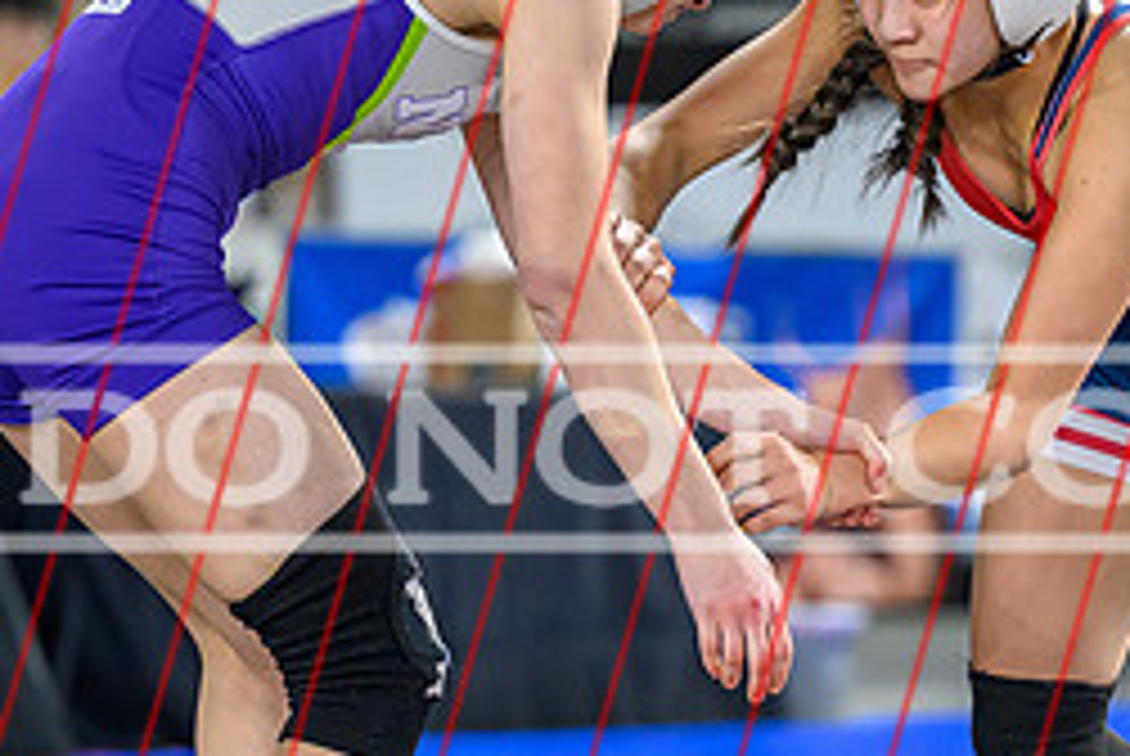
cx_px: 1003
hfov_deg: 6.2
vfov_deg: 4.1
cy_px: 512
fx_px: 10496
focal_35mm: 334
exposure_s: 1/800
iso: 3200
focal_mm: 105
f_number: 2.8
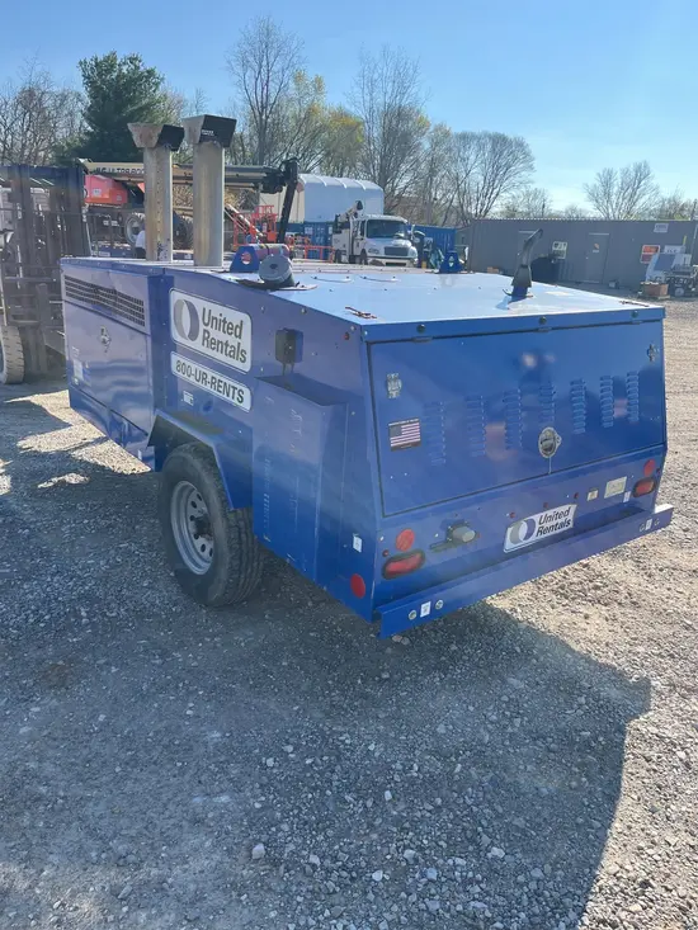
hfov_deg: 53.1
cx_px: 349
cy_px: 465
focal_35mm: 26
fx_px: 699
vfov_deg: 67.3
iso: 50
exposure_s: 1/1536
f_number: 1.6
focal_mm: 5.1
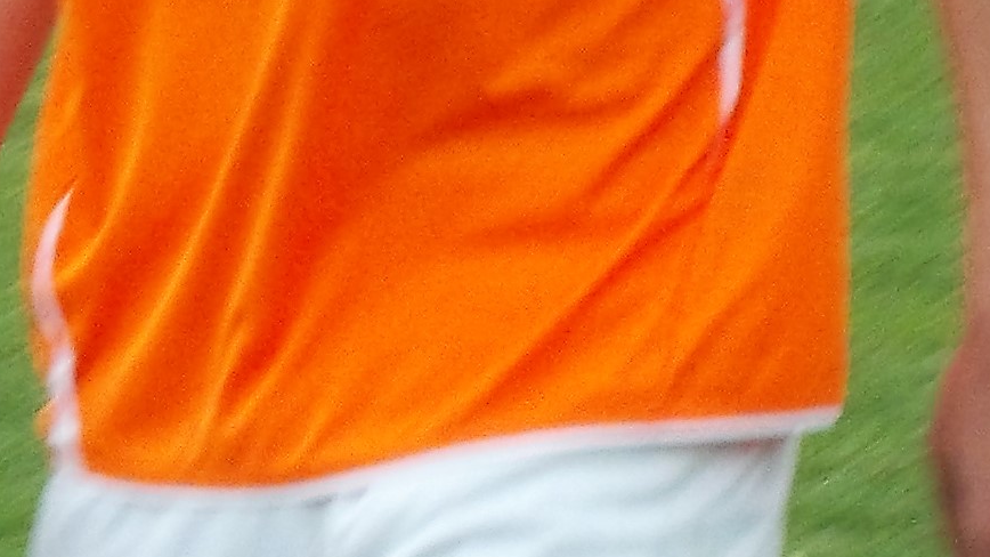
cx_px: 27
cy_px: -340
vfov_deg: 2.0
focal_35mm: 622
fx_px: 16326
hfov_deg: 3.5
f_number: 6.8
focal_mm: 20
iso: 80
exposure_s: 1/100
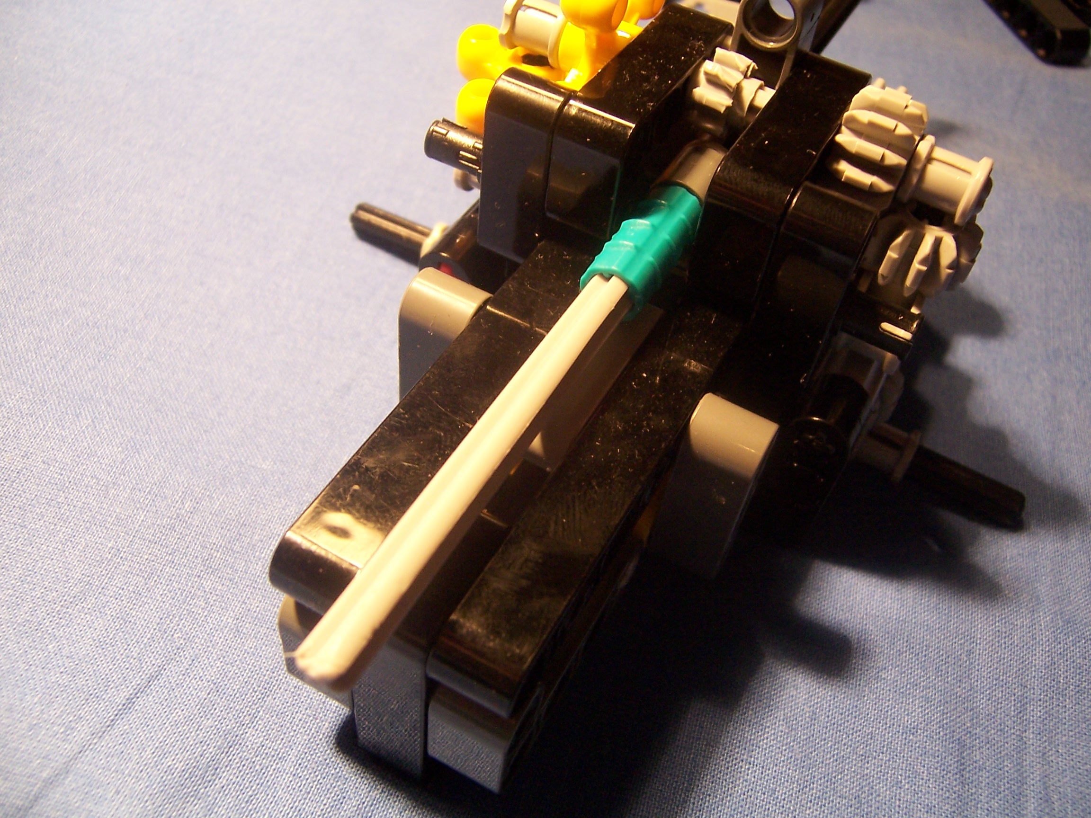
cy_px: 409
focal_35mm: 33
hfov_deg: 55.4
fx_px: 1040
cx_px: 546
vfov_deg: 42.9
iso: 140
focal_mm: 5.5
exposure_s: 1/20
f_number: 3.4
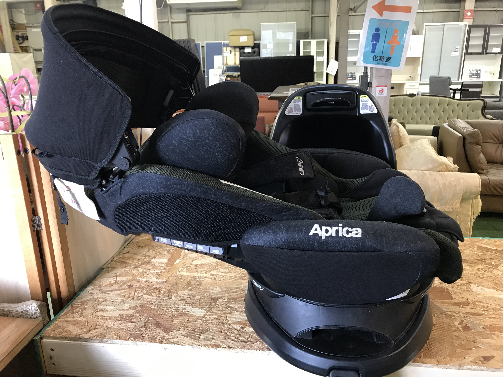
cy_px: 188
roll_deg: +1.4
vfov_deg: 49.7
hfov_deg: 63.4
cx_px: 252
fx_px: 407
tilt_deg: -16.9
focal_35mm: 28
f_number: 1.8
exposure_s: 1/17
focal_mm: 3.99
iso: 50
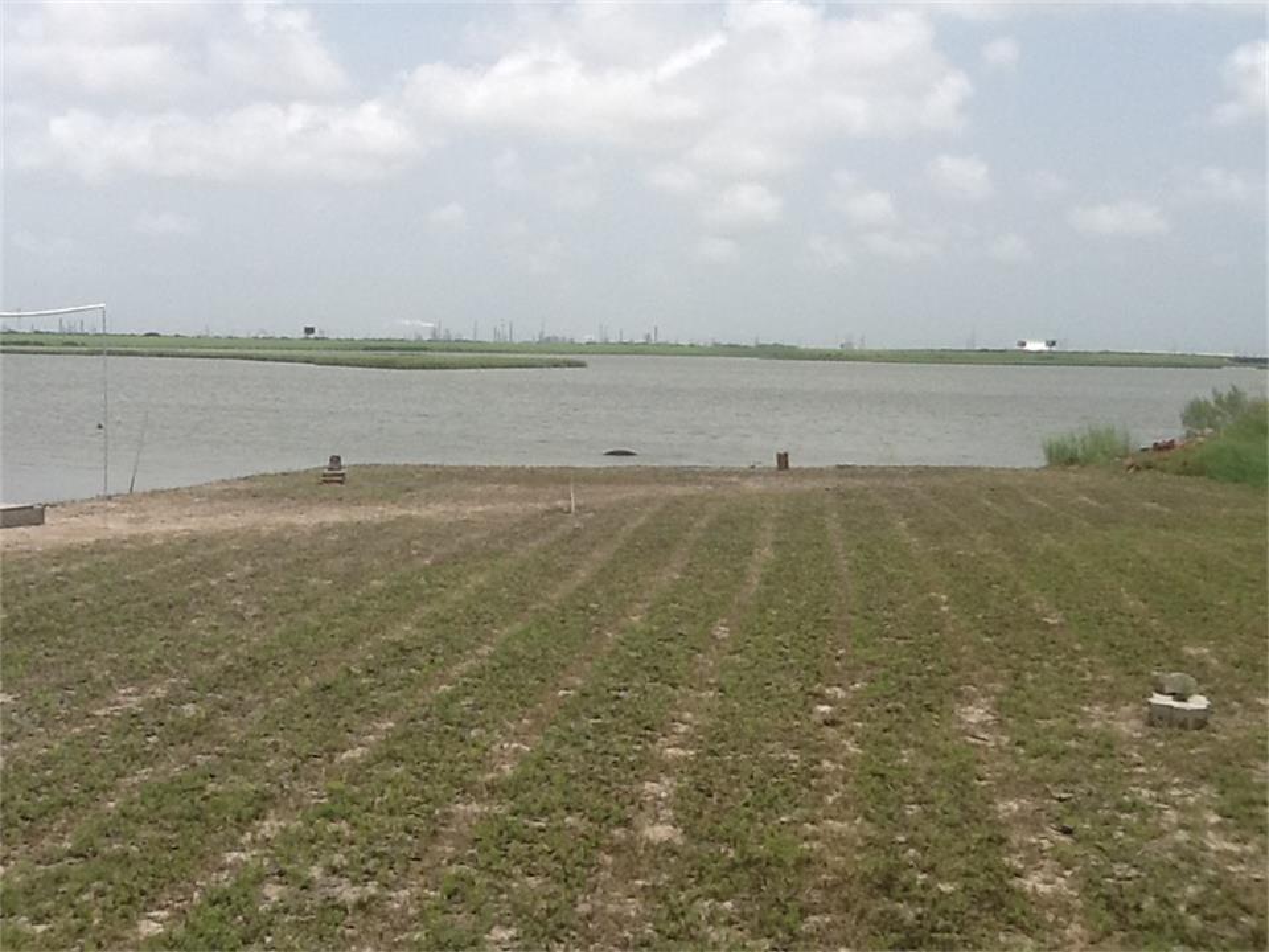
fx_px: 1613
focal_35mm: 44
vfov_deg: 32.9
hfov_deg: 42.9
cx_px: 634
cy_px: 476
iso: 40
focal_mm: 2.03
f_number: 2.4
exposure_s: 1/2232
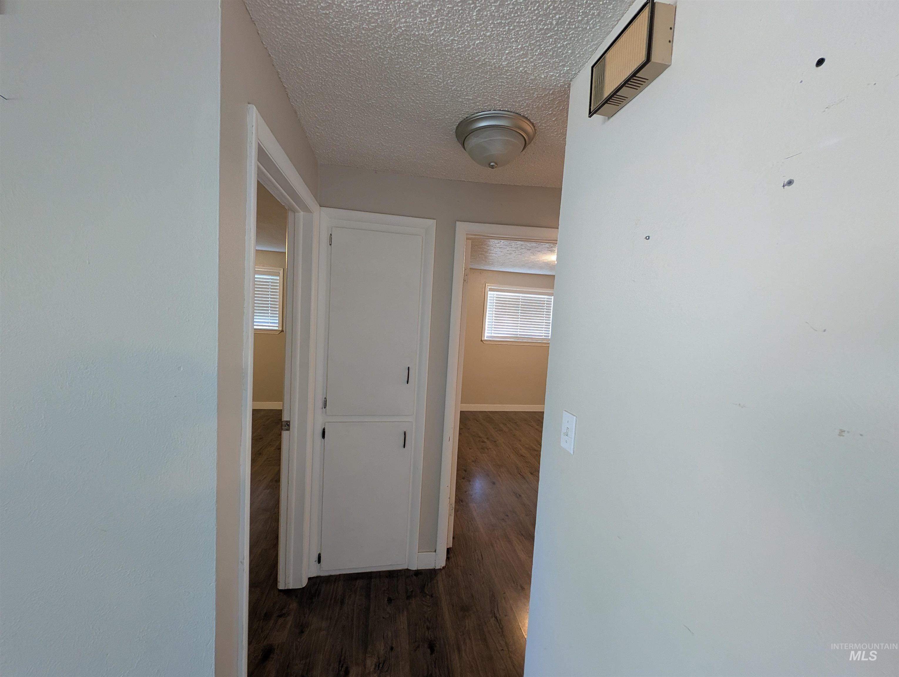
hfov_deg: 110.5
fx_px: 312
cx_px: 450
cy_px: 338
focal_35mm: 12
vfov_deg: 94.6
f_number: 1.95
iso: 308
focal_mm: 2.23
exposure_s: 1/60
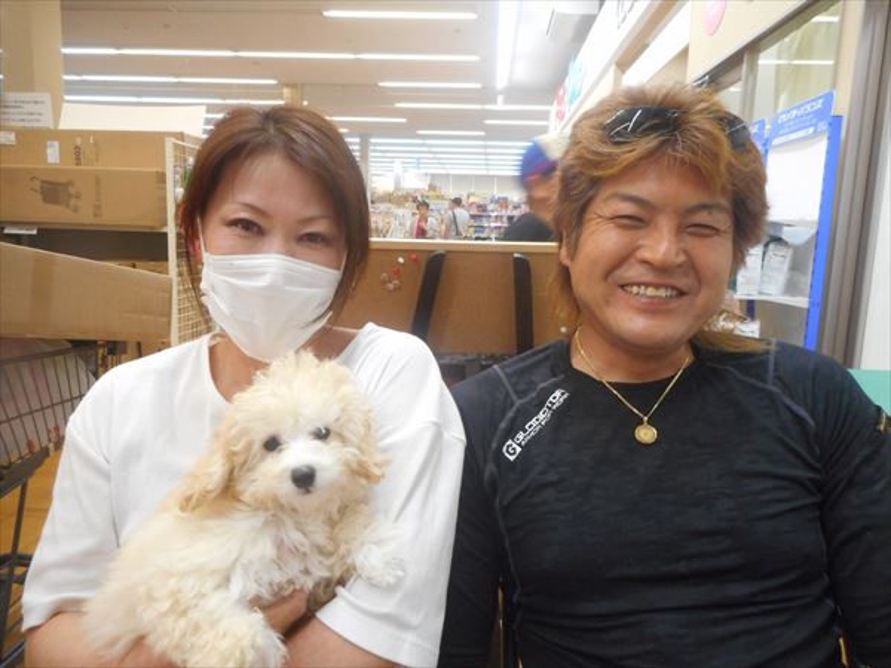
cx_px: 446
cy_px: 334
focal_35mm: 25
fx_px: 643
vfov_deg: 54.9
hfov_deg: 69.4
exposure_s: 1/30
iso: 400
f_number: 3.7
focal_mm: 4.5
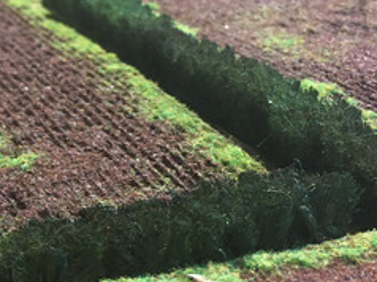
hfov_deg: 24.2
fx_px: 849
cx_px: 27
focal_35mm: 78
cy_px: 187
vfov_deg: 18.8
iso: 200
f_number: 2.2
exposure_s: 1/33
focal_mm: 4.15
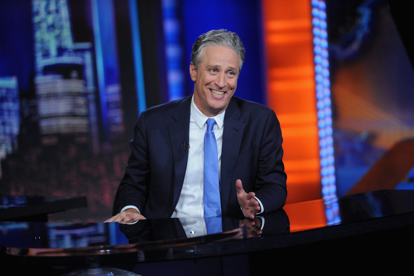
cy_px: 138
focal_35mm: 155
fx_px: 1781
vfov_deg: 8.8
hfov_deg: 13.3
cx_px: 207
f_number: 3.2
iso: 3200
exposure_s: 1/400
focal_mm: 155
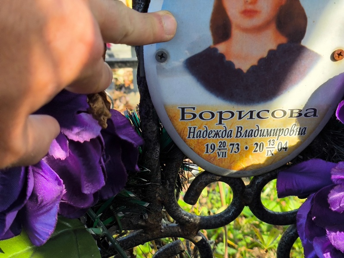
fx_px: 497
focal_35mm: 50
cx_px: 172
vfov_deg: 29.1
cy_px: 129
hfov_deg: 38.2
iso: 50
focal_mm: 4.71
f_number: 1.7
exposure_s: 1/246
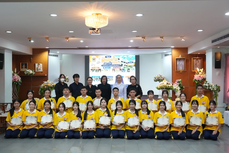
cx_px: 114
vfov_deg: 31.9
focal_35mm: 42
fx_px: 267
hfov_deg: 46.4
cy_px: 76
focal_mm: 28
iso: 3200
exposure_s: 1/125
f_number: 5
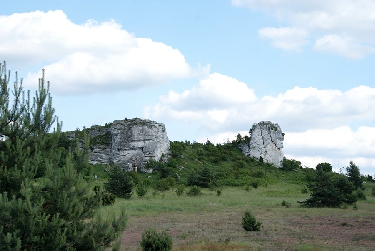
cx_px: 188
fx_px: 938
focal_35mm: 90
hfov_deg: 22.6
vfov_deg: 15.2
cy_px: 126
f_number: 9
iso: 100
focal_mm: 60
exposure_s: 1/125
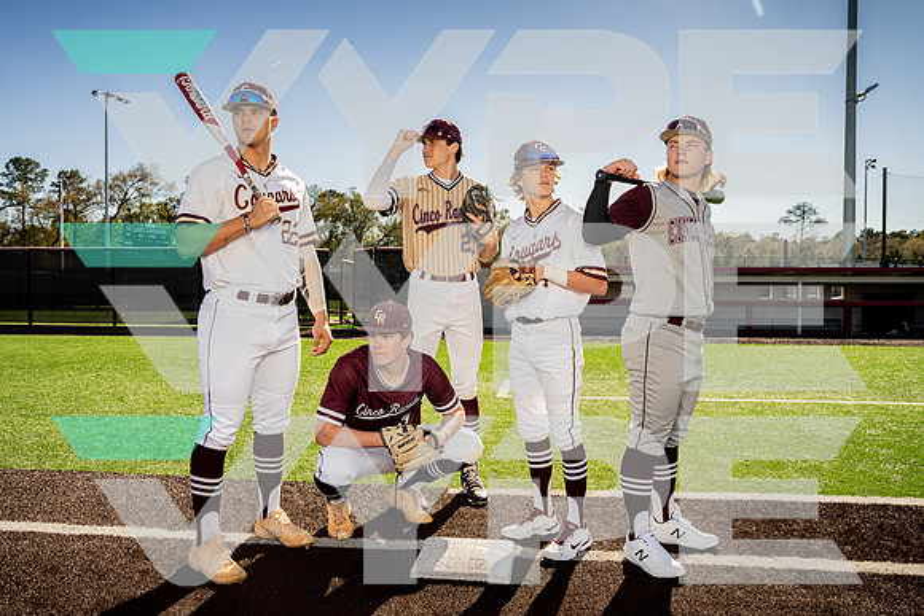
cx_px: 462
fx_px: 719
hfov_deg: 65.5
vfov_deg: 46.4
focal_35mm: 28
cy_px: 308
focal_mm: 28
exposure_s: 1/250
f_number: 9
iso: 160
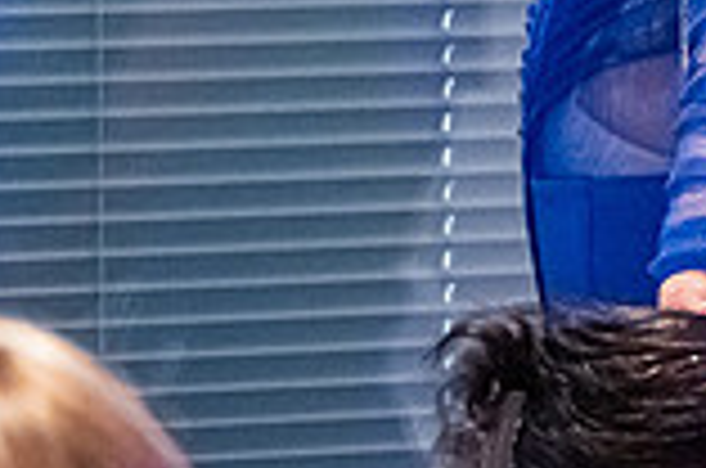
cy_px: -169
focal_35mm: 778
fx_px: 15226
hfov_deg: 2.6
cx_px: 1286
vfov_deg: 1.8
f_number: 2.8
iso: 2500
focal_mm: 140
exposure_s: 1/125
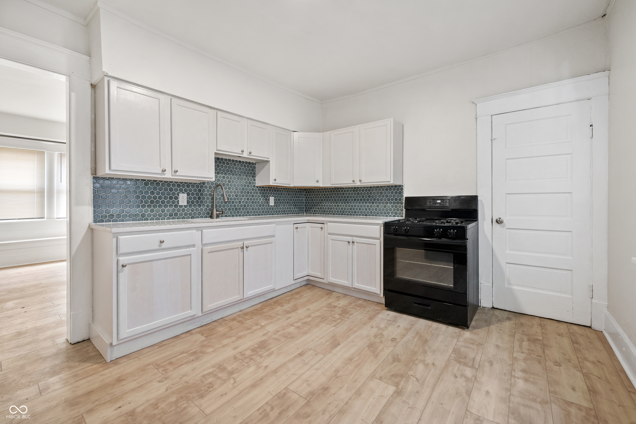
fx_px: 265
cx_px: 318
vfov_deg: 77.3
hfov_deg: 100.4
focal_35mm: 15
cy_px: 212
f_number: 9
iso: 4500
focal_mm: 15
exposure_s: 1/15
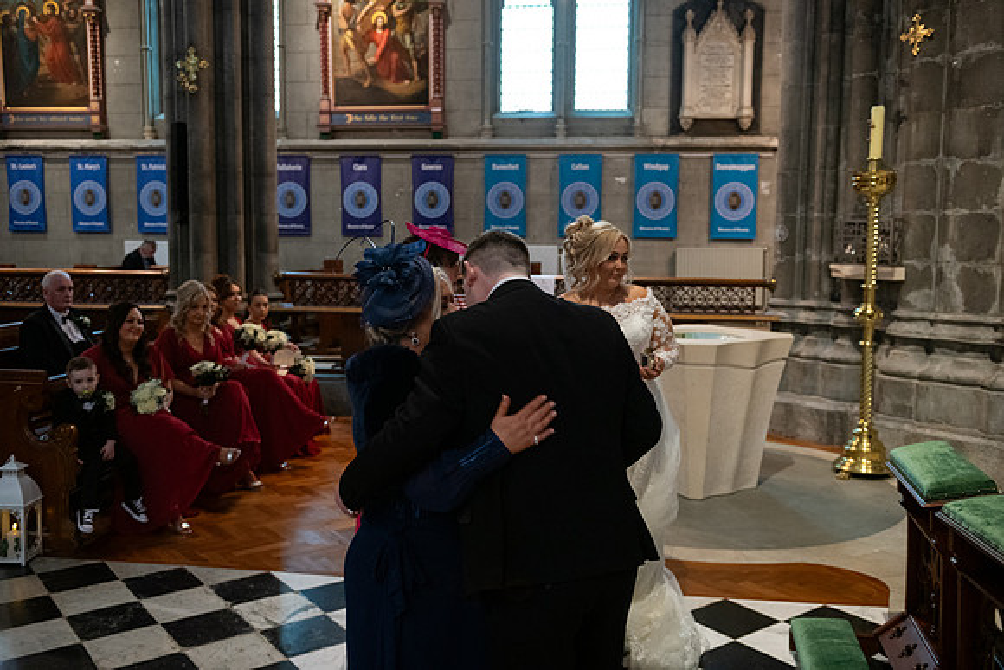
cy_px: 335
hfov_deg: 55.8
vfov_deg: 38.9
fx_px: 948
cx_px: 502
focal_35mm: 34
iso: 1250
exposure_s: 1/160
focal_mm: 34
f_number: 3.5
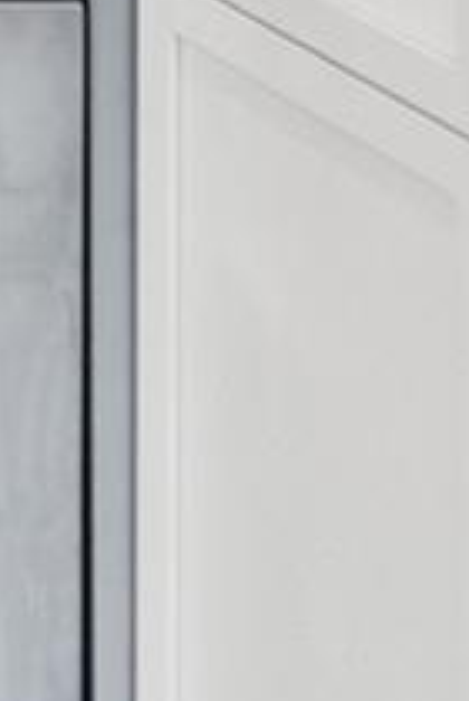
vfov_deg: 9.3
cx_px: -2044
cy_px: -1249
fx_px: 3622
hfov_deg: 5.3
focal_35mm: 186
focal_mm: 19
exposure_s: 1/25
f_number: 5
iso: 800
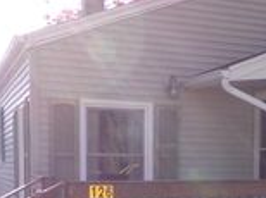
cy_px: 237
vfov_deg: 17.9
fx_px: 598
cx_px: 230
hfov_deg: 24.5
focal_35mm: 78
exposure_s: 1/250
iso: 100
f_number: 3.7
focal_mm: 4.3
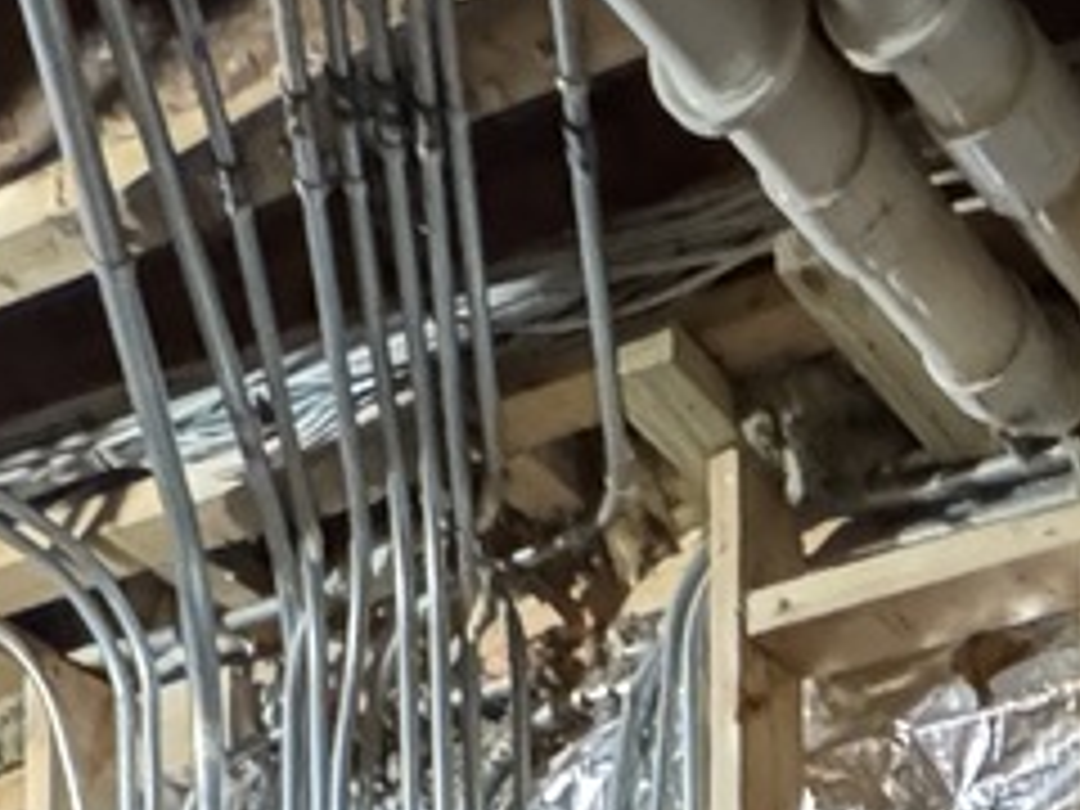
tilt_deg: -2.6
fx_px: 2621
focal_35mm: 84
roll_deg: +0.5
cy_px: 2182
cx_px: 1372
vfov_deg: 12.1
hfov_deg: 21.3
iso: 1250
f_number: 2.2
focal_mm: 2.22
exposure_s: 1/60
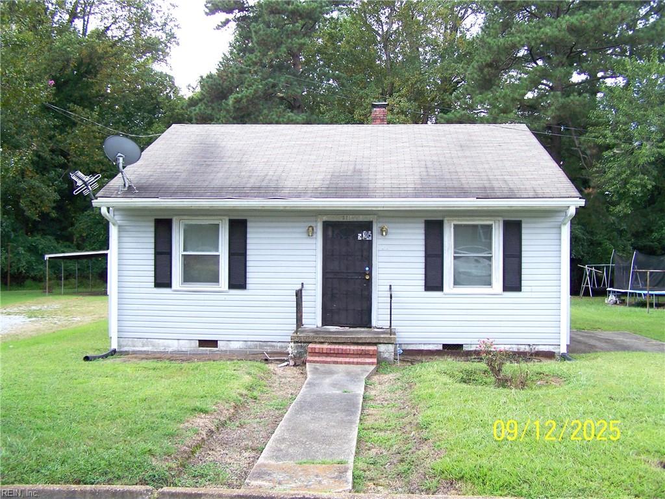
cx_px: 332
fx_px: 730
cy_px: 250
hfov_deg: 49.0
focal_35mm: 38
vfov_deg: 37.7
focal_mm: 6.3
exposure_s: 1/200
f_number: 2.8
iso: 64
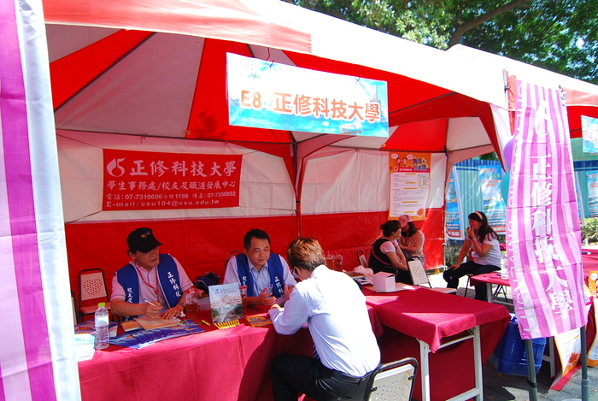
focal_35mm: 21
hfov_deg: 81.1
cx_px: 299
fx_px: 349
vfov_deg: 59.7
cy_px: 200
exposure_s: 1/250
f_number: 3.2
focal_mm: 14
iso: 100
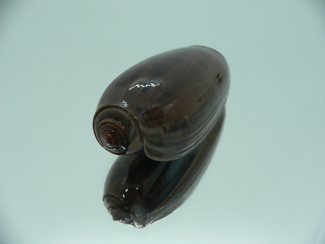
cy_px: 122
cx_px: 162
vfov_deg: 40.7
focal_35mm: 35
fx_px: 329
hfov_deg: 52.6
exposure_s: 1/60
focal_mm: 4.6
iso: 100
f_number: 2.8
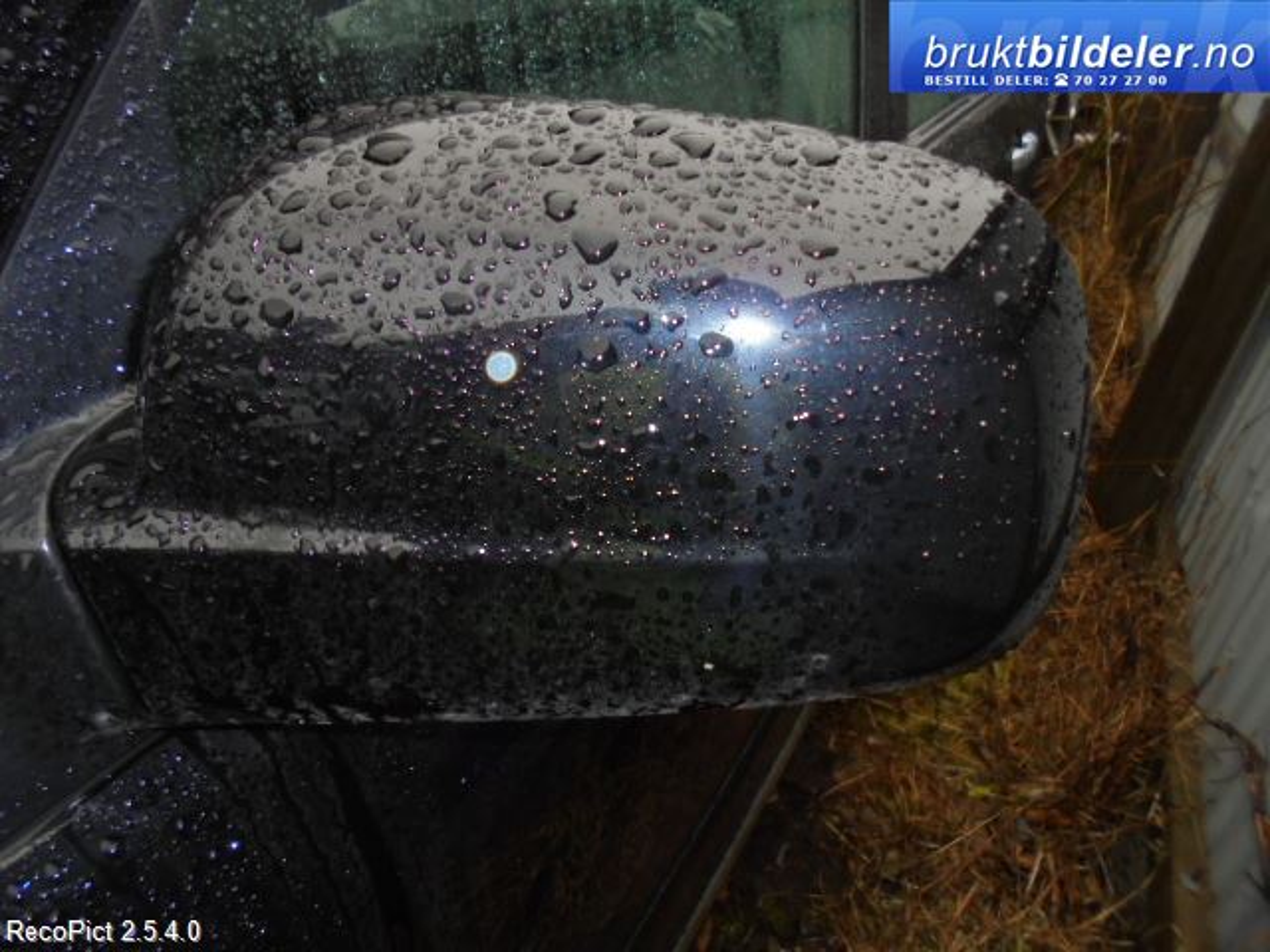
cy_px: 476
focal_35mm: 26
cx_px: 635
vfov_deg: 53.1
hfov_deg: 67.3
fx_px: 954
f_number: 3.5
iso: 200
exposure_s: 1/30
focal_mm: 4.6
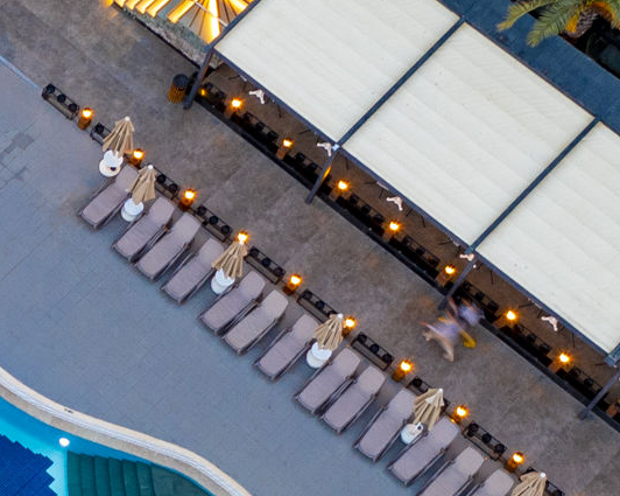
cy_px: 307
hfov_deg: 13.0
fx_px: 2476
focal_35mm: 135
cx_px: -463
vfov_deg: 11.4
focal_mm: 10.26
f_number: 4
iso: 100
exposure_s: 1/4
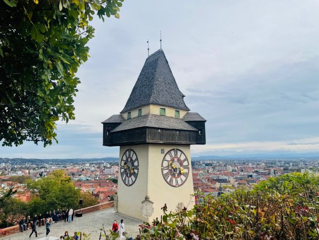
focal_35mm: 26
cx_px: 160
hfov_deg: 67.3
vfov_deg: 53.1
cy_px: 120
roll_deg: +1.0
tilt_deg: +10.5
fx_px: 240
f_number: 1.6
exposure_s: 1/2506
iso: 32
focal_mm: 4.2
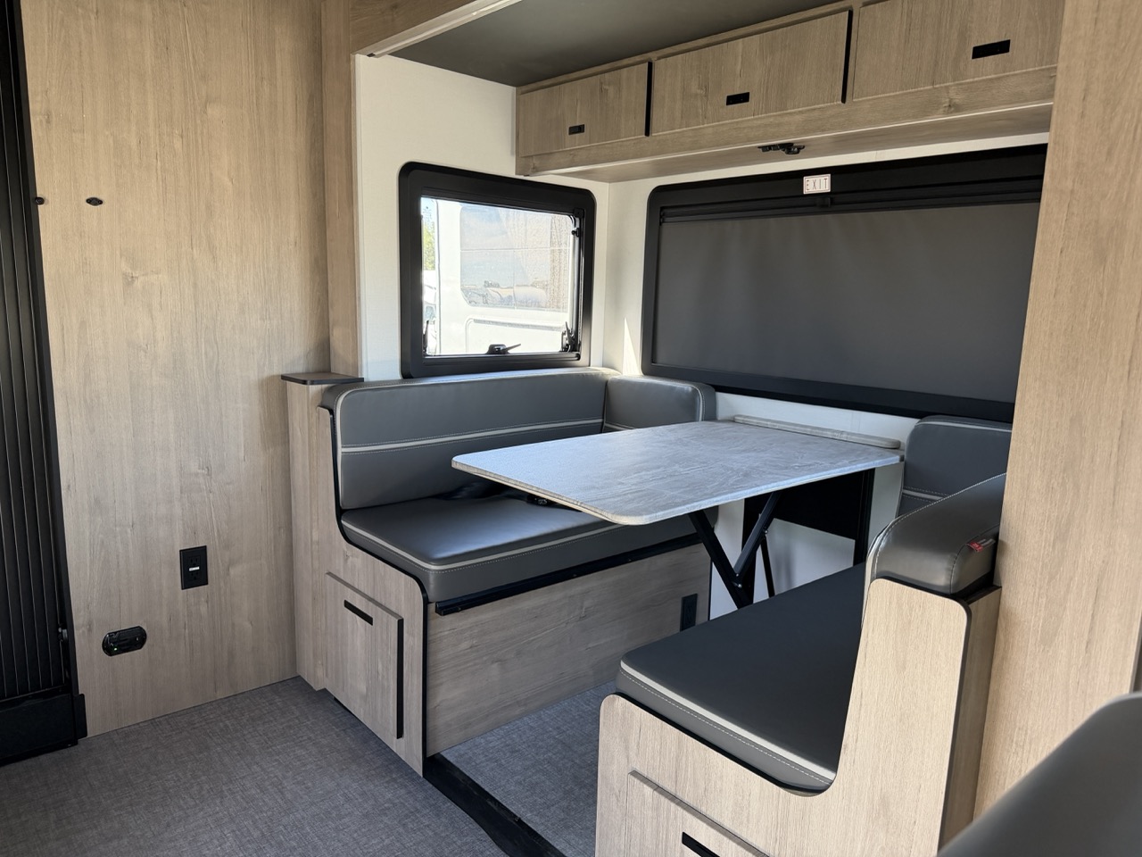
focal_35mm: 24
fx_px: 792
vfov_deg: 56.8
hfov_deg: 71.6
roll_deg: +0.6
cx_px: 571
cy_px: 428
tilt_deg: -11.0
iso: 200
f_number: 1.78
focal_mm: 6.76
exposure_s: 1/143
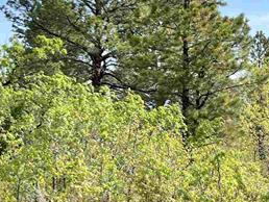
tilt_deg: -0.3
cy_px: 92
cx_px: 367
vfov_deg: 14.4
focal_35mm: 103
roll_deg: -1.3
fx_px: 801
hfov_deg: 17.6
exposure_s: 1/2299
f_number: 1.5
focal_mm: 5.7
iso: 50
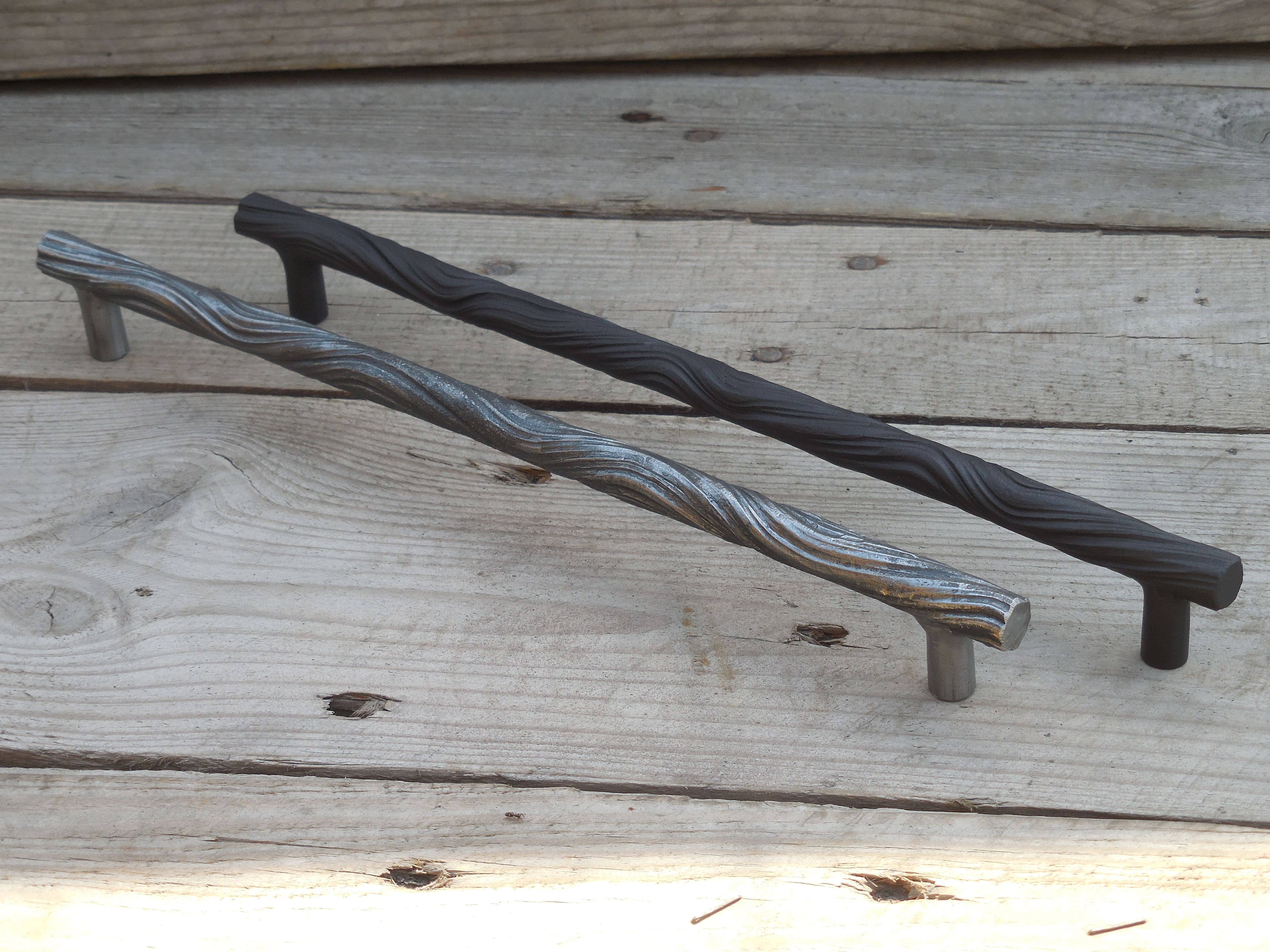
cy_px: 476
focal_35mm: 81
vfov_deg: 18.2
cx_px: 635
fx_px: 2972
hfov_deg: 24.1
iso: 125
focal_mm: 14.5
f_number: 4.9
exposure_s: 1/200
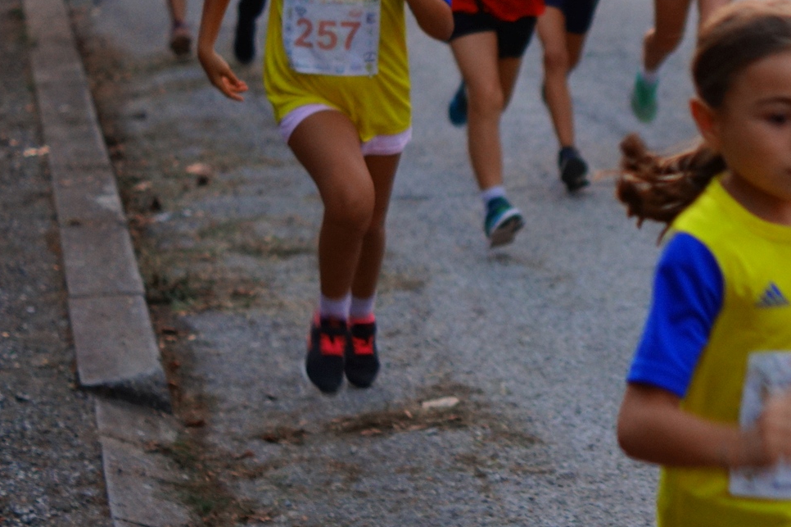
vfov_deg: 9.2
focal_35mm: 149
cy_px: 180
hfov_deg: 13.6
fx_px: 3272
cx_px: 725
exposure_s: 1/125
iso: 800
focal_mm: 50
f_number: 2
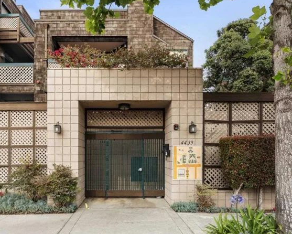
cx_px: 124
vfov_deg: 58.5
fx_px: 207
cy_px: 100
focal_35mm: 24
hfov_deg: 69.9
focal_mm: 17
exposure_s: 1/160
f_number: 8
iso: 500
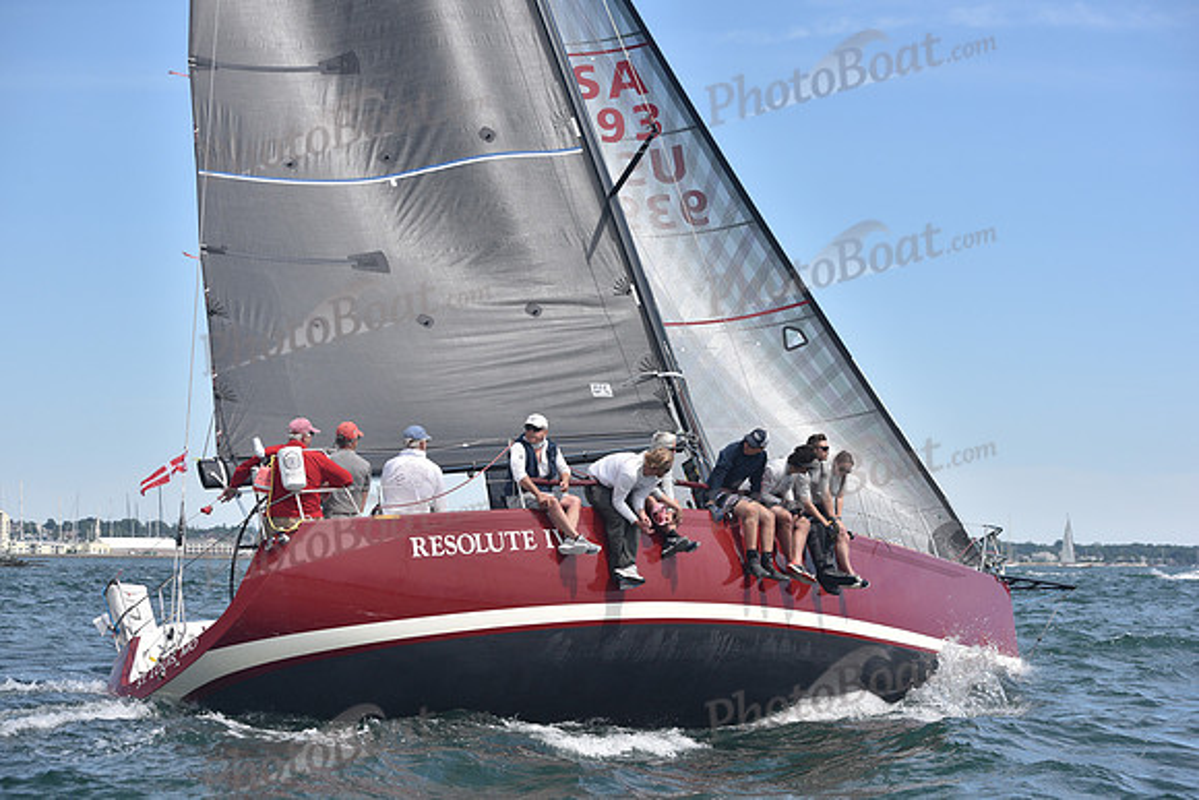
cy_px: 400
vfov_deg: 19.5
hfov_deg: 28.8
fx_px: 2332
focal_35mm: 70
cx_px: 600
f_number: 6.3
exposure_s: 1/800
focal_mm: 70
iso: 320
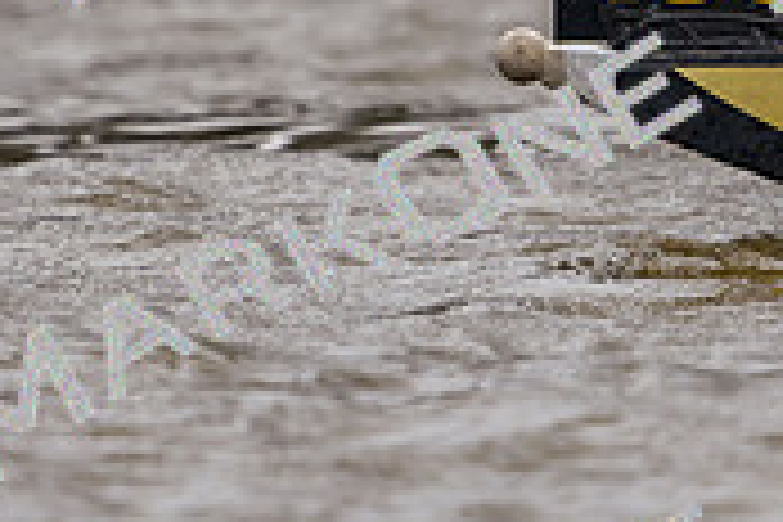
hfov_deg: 0.7
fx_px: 65114
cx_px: 567
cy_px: 20
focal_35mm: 2994
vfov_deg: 0.5
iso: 500
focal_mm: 600
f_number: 6.3
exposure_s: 1/1600
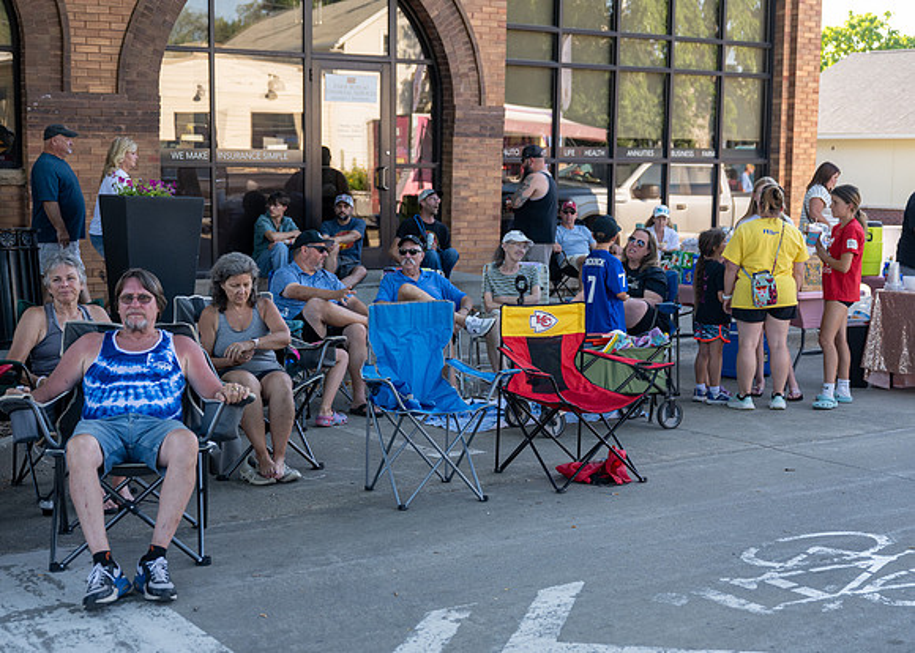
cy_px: 326
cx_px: 465
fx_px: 1294
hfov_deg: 39.0
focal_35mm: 50
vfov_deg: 28.3
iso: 200
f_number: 3.2
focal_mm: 42
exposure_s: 1/200
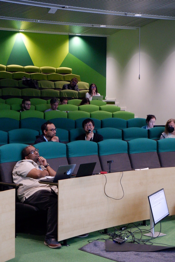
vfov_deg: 29.6
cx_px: 88
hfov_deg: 20.0
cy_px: 131
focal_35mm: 68
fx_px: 495
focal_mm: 45
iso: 6400
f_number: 5.6
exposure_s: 1/100
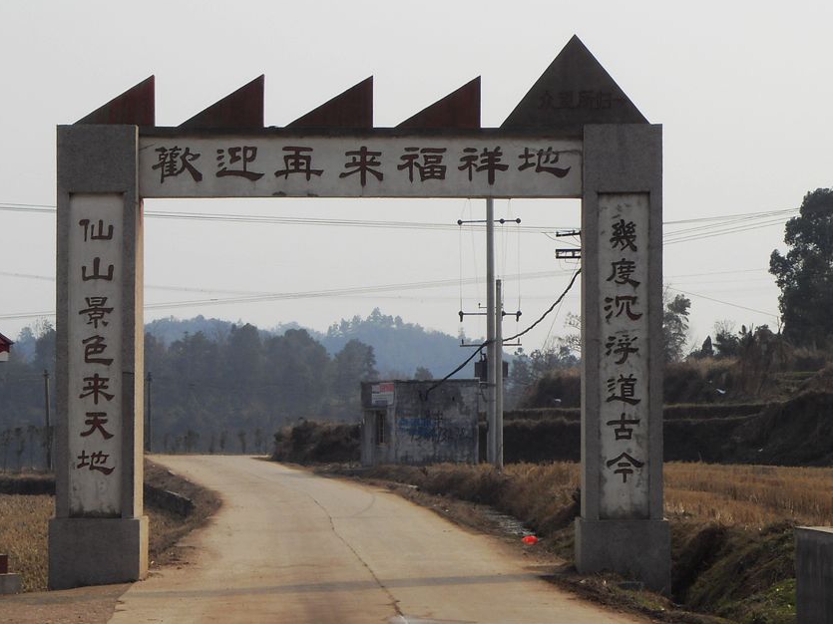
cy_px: 349
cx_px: 402
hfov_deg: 17.1
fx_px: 2767
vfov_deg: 12.9
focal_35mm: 115
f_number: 7.3
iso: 80
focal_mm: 13.7
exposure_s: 1/350
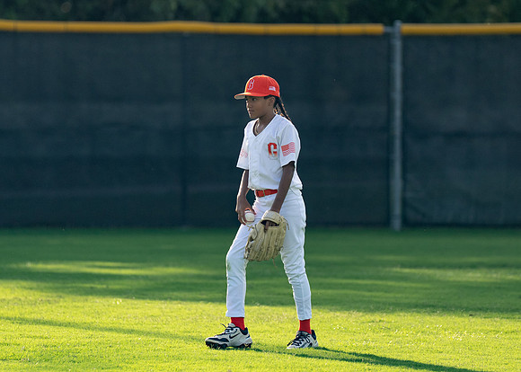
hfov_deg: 4.7
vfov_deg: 3.4
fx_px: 6358
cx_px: 286
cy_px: 155
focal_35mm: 430
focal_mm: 200
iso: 200
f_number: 2.8
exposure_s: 1/2500
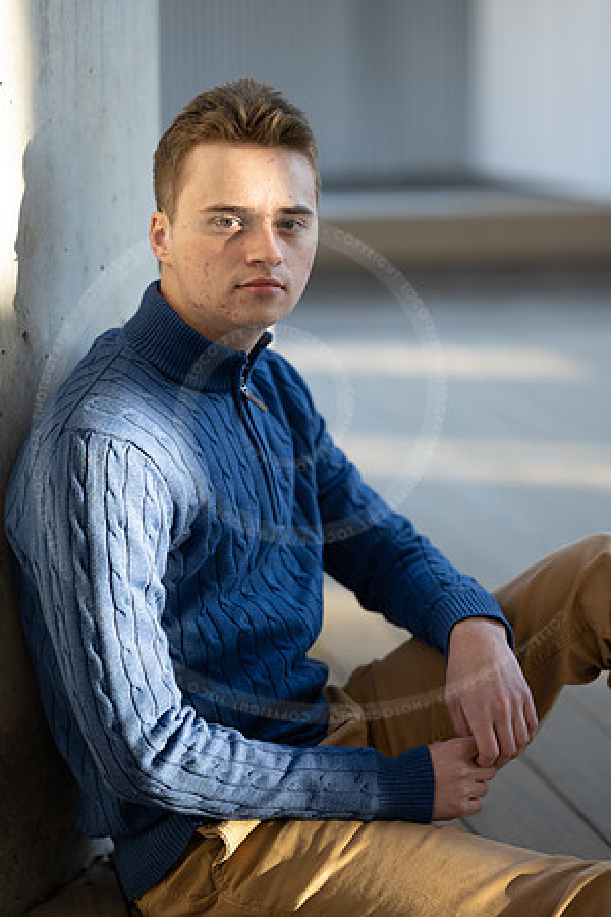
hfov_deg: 16.1
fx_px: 2164
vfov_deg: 23.9
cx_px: 306
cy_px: 458
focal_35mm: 85
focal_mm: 85
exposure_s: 1/160
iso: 100
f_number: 1.8
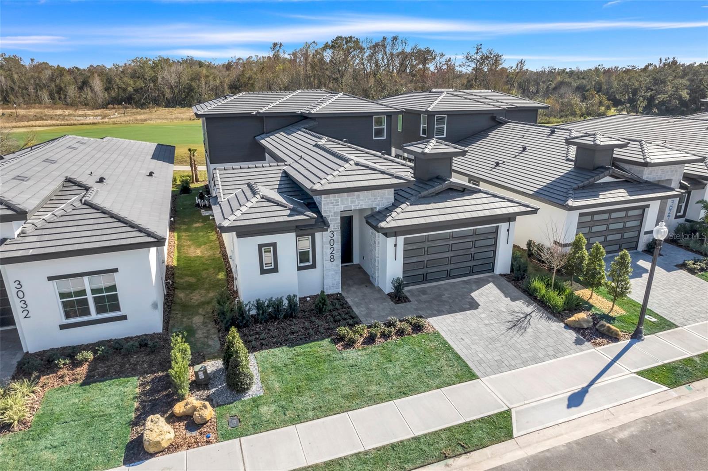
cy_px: 236
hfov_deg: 78.6
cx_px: 354
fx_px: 432
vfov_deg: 57.1
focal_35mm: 22
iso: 100
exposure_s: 1/320
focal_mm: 8.38
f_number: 2.8
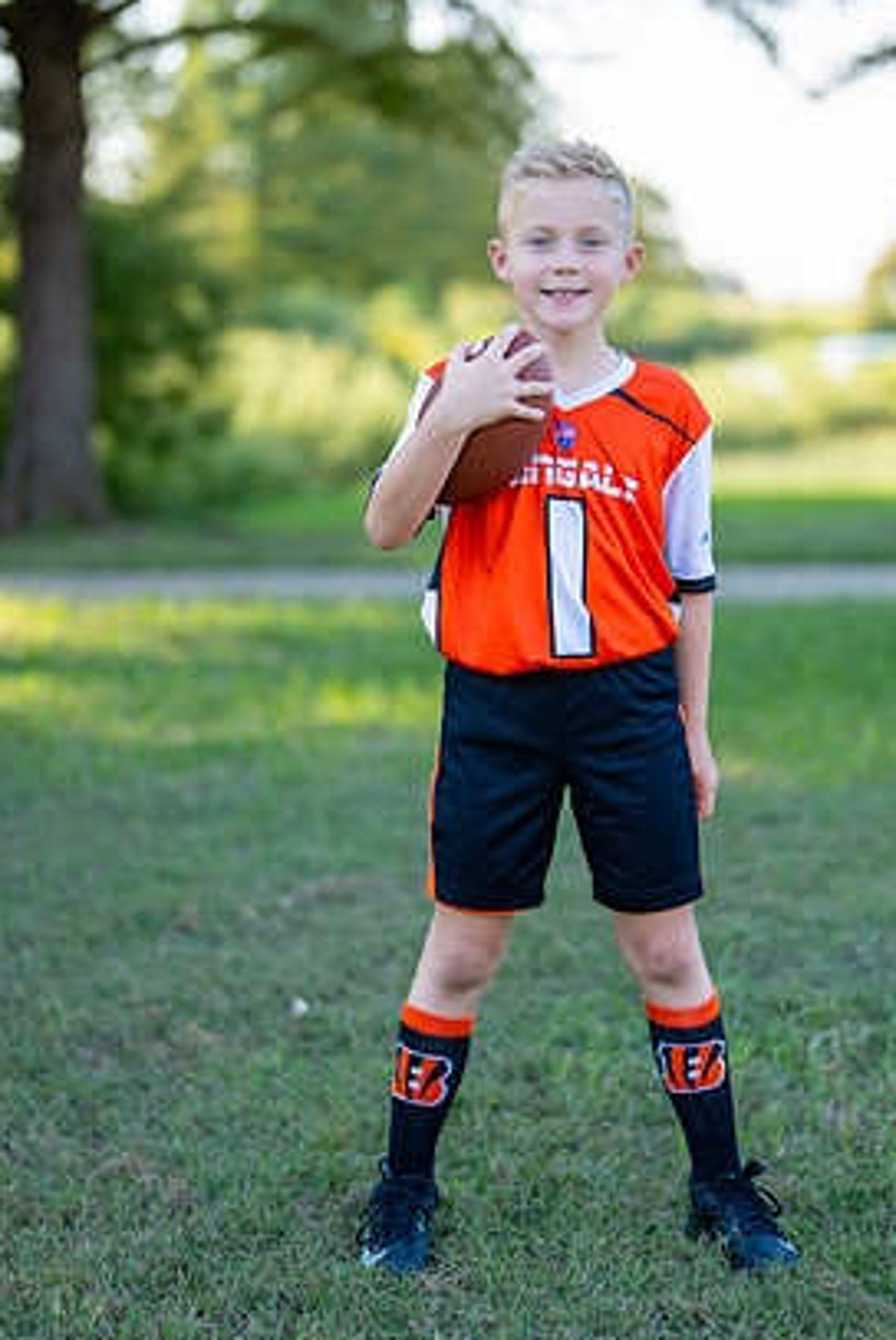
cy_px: 631
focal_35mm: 87
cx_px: 581
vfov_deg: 23.4
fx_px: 3242
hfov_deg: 15.7
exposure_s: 1/1600
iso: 100
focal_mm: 50
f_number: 1.2
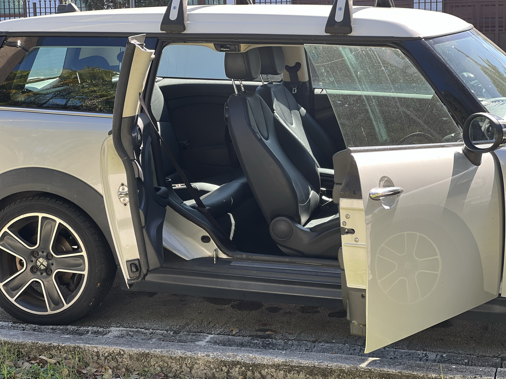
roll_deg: +2.3
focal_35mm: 77
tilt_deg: -6.7
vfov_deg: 19.1
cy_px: 190
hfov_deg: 25.3
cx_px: 253
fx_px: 1126
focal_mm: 9
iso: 32
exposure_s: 1/121
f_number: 2.8
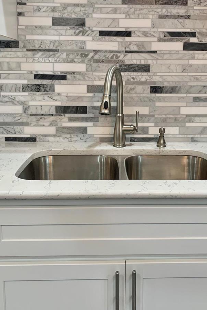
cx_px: 121
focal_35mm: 36
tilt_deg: -9.6
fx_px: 310
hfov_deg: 36.8
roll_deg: -0.5
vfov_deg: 52.8
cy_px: 126
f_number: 1.8
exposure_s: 1/60
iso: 80
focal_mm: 4.25
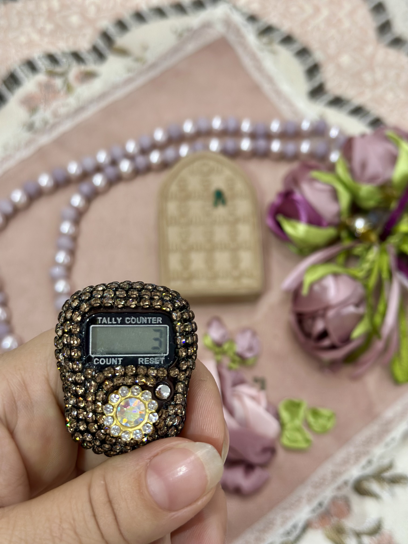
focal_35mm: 48
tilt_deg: -69.8
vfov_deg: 39.7
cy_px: 272
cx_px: 204
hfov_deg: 30.3
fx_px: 754
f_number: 1.78
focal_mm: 6.86
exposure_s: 1/100
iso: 200
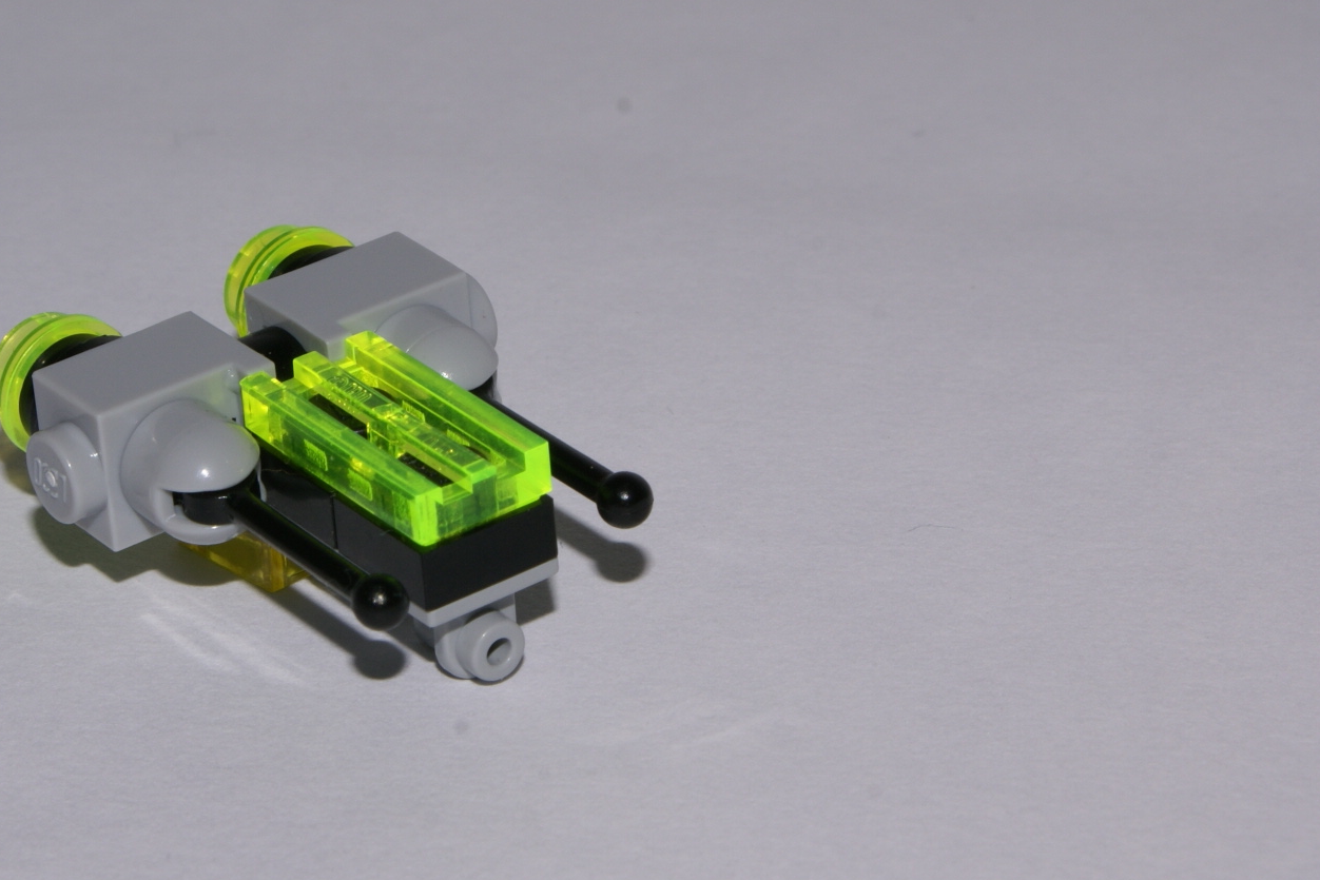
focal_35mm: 138
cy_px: 429
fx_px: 5060
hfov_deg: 14.8
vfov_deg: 9.9
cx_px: 355
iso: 100
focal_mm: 60
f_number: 22
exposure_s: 1/100
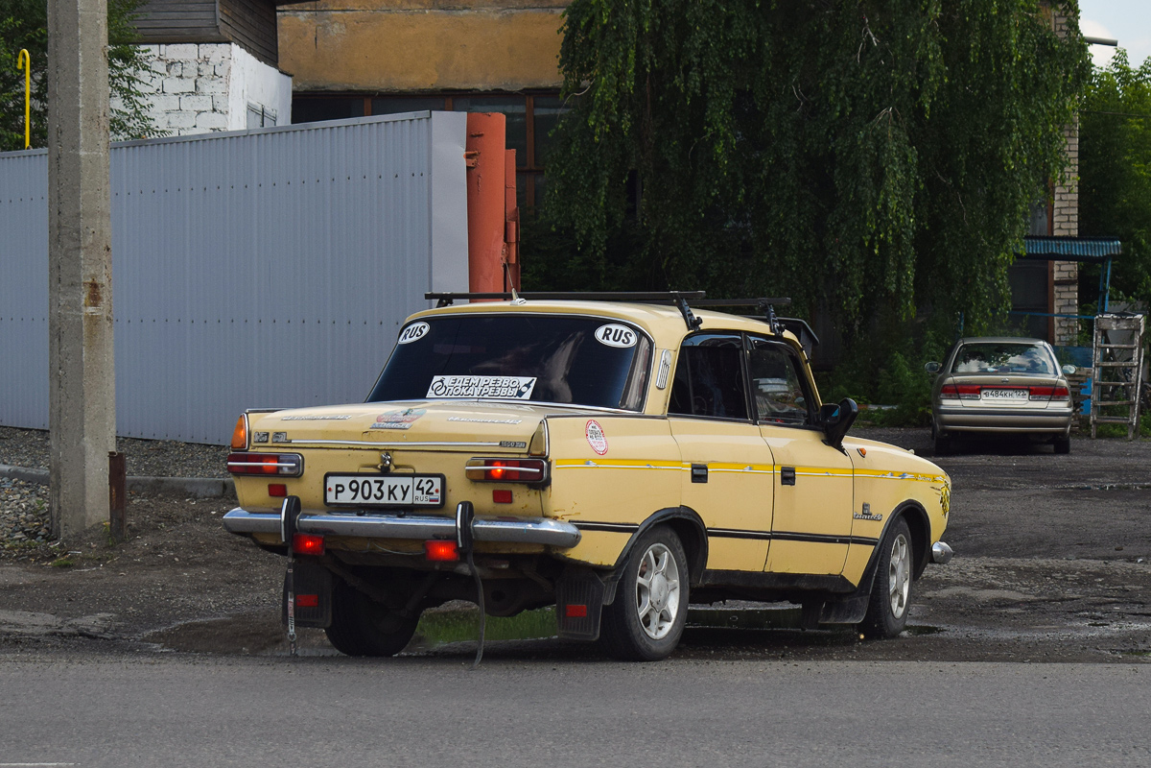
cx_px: 576
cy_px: 384
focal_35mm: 78
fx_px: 2494
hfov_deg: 26.0
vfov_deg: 17.5
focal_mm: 52
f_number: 6.3
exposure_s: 1/1000
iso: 200
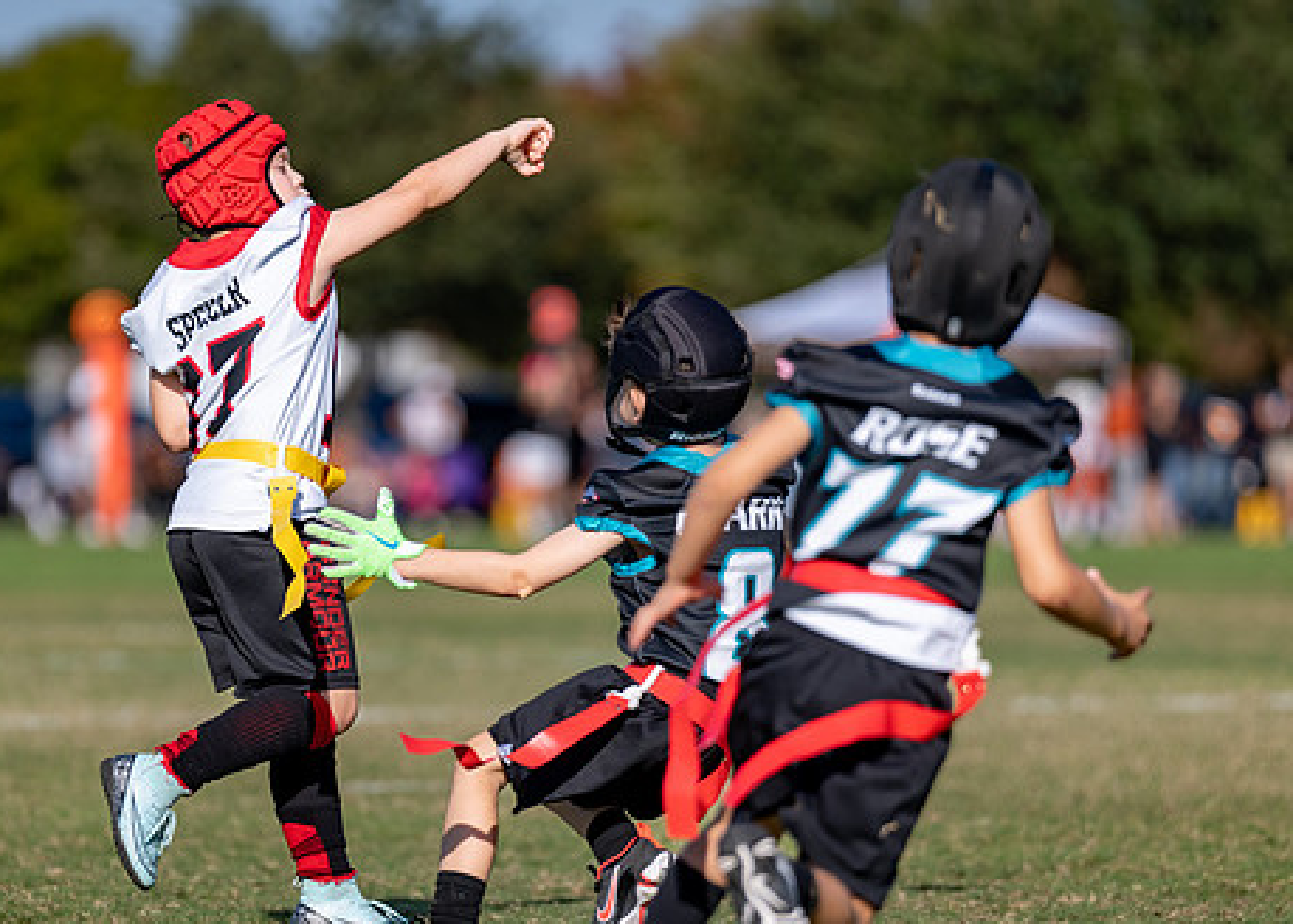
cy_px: 636
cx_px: 441
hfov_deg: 5.9
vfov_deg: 4.2
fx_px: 12634
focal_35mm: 344
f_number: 2.8
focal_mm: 200
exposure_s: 1/2500
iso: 100
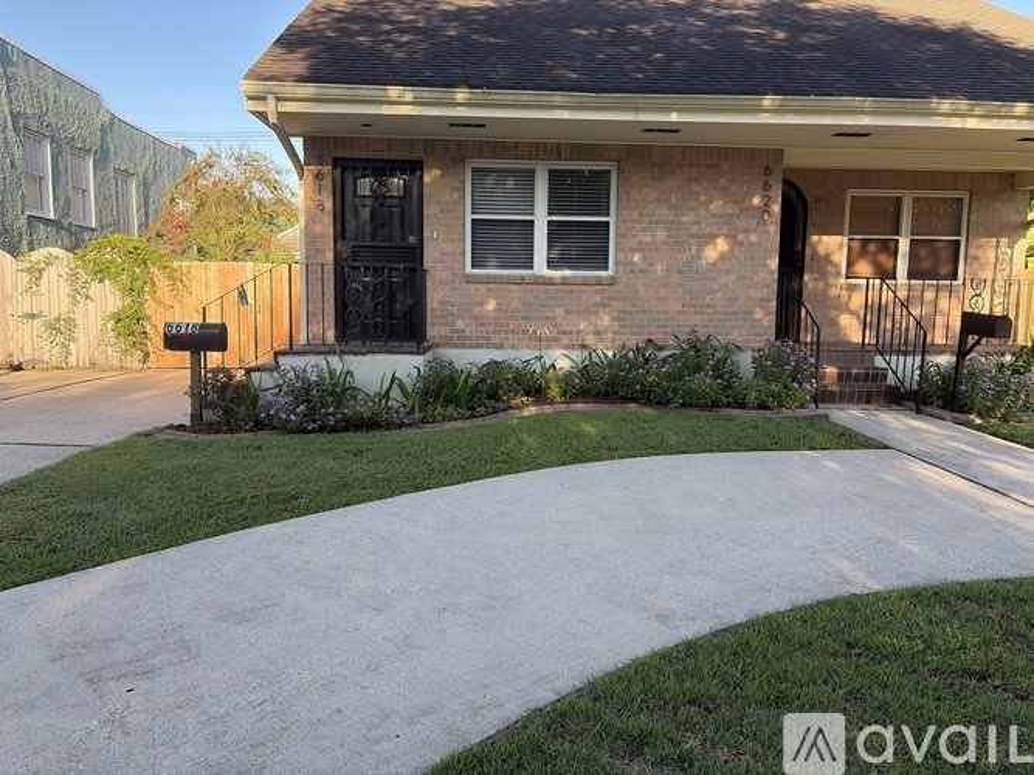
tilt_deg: -5.3
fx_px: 776
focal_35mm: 26
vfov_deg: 53.0
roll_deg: -0.8
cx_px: 517
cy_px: 388
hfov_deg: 67.3
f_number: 1.6
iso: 64
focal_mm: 5.96
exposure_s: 1/601
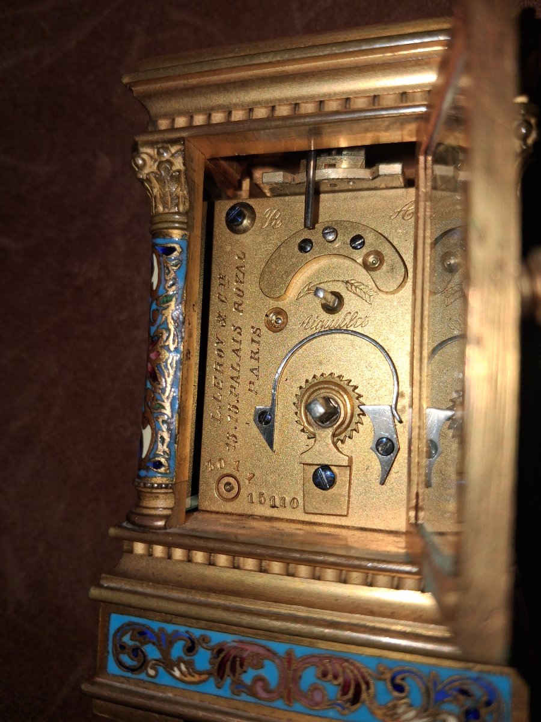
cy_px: 361
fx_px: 563
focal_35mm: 27
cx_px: 270
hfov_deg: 51.4
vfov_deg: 65.3
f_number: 1.8
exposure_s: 1/383
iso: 20
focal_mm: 4
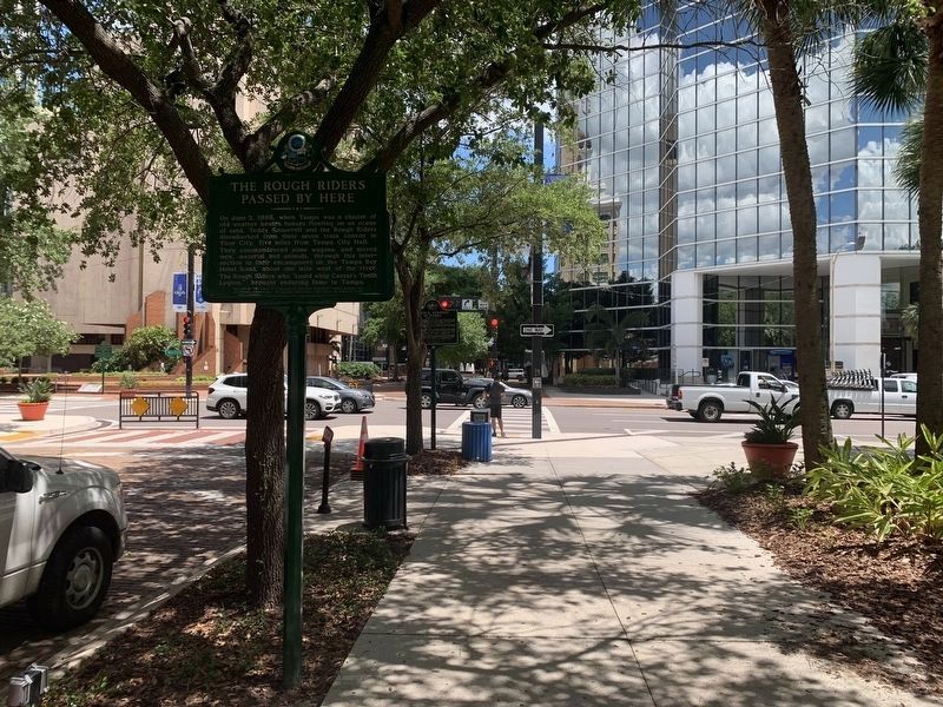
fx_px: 708
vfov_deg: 53.1
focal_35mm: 26
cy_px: 354
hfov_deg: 67.3
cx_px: 472
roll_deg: -0.3
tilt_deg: +0.6
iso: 25
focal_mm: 4.25
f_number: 1.8
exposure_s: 1/1190
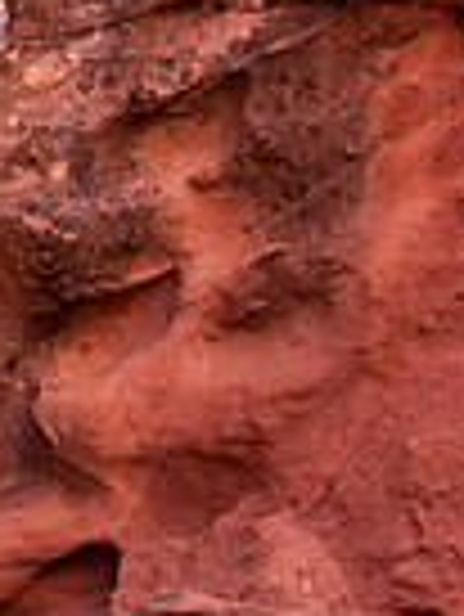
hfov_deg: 8.3
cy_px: 744
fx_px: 3051
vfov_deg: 11.3
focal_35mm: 171
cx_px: -437
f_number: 9
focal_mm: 42
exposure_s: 1/160
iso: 1800
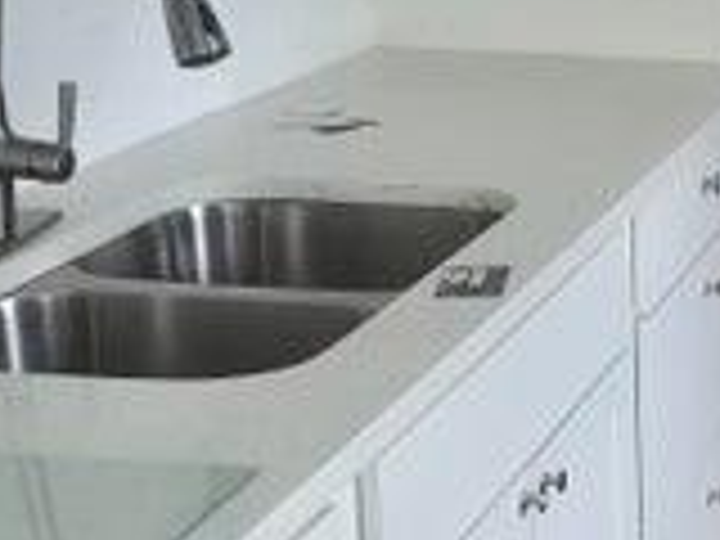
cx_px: 1030
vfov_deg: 16.0
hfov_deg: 19.1
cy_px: 189
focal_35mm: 92
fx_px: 1914
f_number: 1.8
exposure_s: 1/120
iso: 250
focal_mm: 5.4
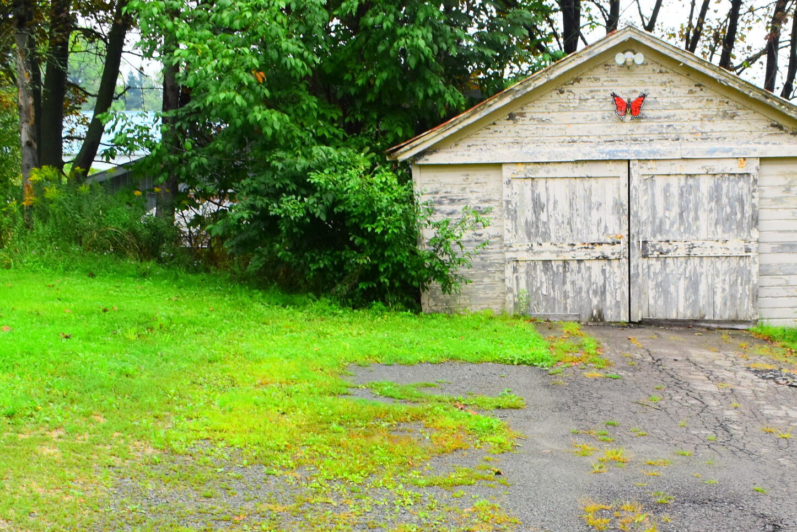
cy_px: 455
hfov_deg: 35.2
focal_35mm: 56
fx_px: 1240
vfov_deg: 23.7
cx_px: 544
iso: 400
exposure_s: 1/160
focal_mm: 18
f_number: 6.3
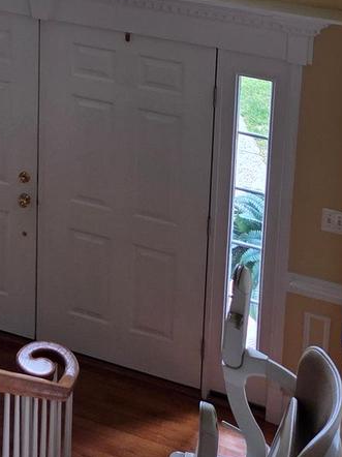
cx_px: -99
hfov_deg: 17.3
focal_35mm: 80
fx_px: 1055
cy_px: -182
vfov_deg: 21.4
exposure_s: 1/180
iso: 80
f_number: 1.8
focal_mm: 5.4
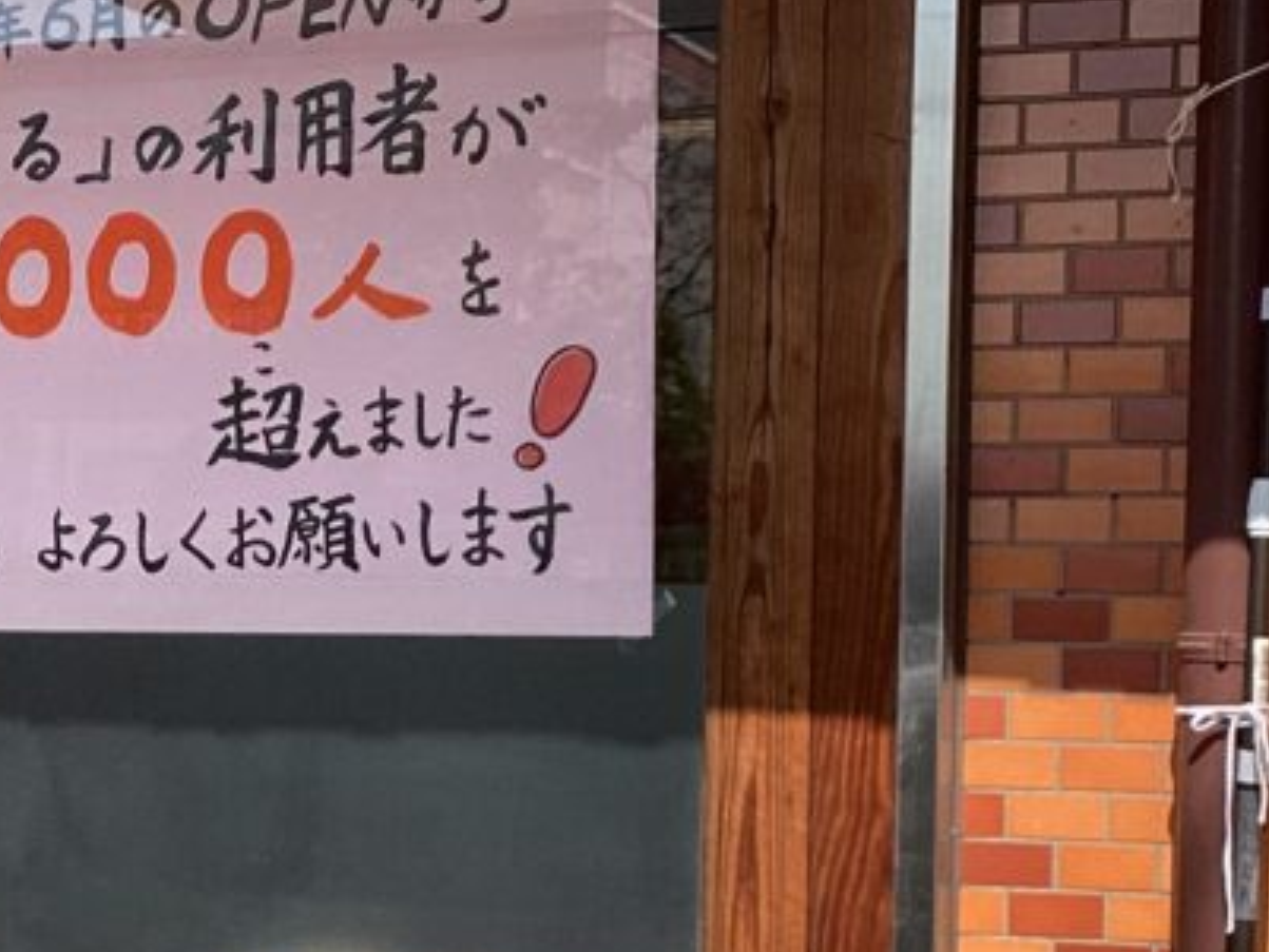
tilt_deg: -1.9
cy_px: 740
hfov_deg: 19.6
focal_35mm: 99
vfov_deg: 14.9
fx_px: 3630
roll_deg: +0.4
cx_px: 259
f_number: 2.4
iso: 25
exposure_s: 1/959
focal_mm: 3.3
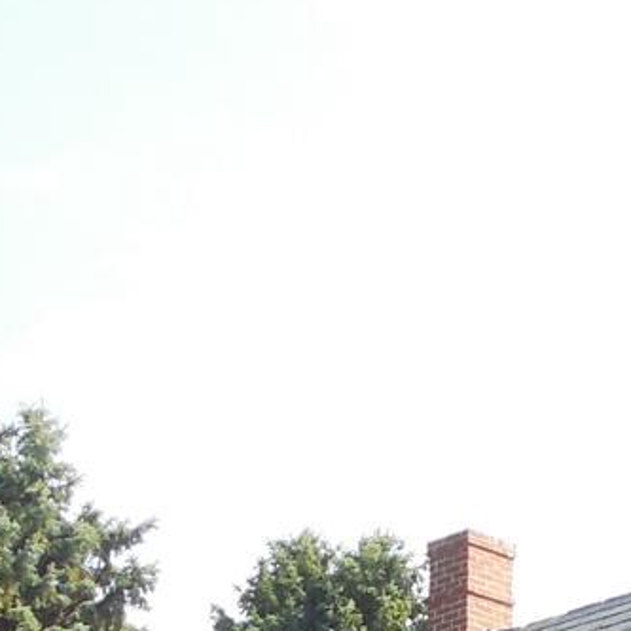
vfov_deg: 11.5
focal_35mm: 136
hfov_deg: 12.6
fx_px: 2805
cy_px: 1294
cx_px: 701
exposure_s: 1/400
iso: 125
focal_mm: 4.5
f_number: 3.3
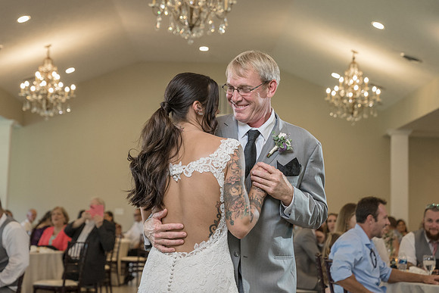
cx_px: 194
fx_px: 994
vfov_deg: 16.8
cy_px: 125
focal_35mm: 82
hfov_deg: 24.9
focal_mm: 63
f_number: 4
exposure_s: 1/250
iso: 2000
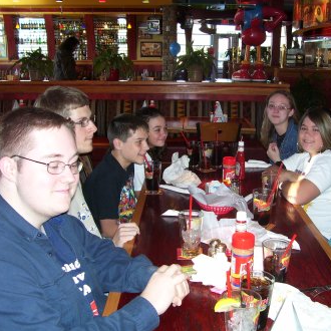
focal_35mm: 41
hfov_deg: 40.6
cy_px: 166
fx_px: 444
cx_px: 207
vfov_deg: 40.9
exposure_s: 1/60
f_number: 2.7
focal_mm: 5.6
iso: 80
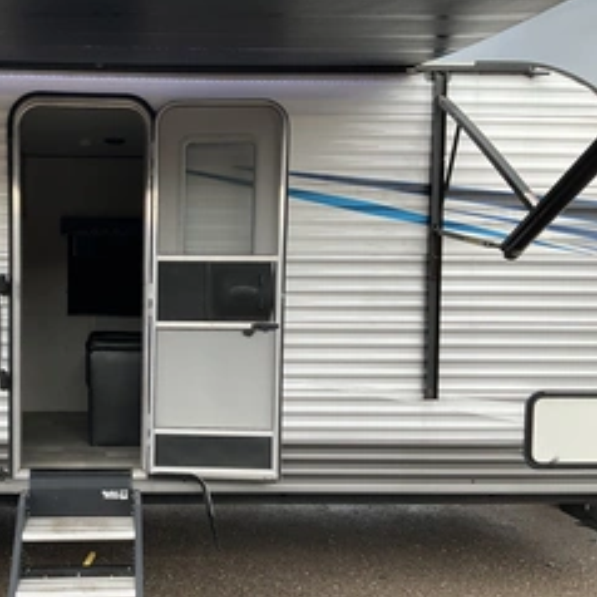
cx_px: 138
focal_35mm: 43
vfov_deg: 39.0
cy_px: 361
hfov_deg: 38.0
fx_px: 839
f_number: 1.8
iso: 25
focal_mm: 3
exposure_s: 1/261
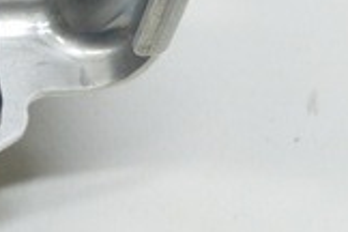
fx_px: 2011
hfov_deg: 9.4
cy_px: -81
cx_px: -299
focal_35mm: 208
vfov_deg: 6.5
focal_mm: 22
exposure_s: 1/40
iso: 400
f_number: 3.8
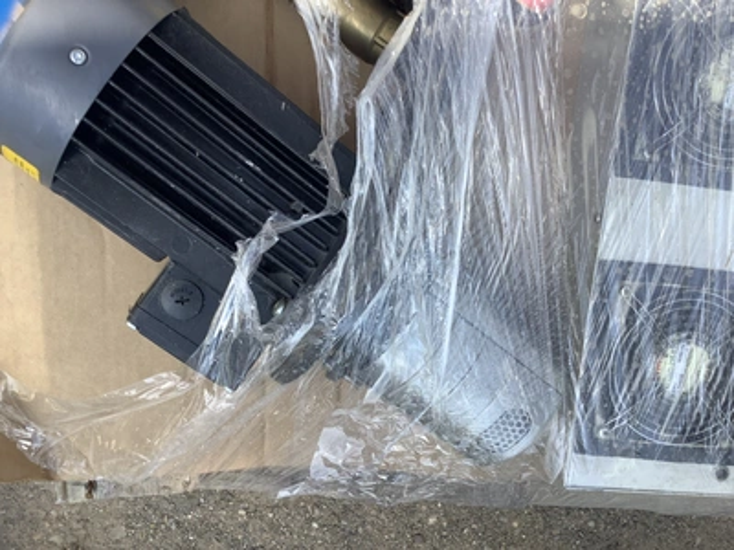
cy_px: 275
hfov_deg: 58.4
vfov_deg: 45.4
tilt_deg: -74.5
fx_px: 657
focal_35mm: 31
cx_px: 367
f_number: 2.4
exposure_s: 1/631
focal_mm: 3.3
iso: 25
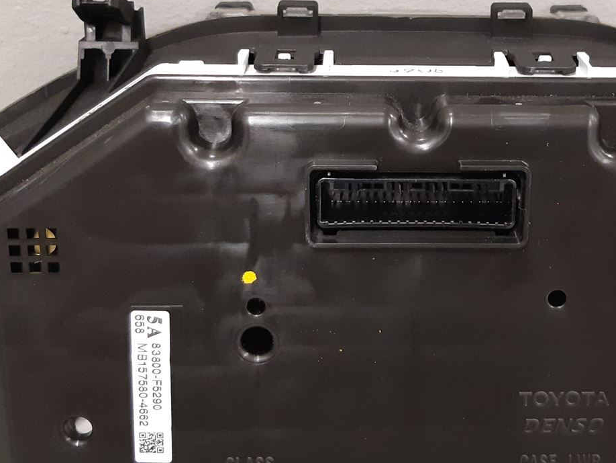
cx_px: 404
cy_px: 151
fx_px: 1032
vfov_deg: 25.1
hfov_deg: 33.0
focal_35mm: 58
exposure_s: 1/33
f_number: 1.7
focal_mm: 3.93
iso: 250
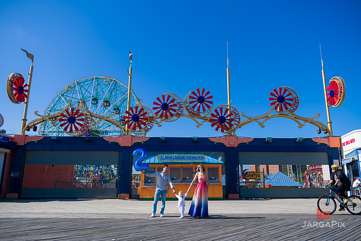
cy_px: 120
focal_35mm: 28
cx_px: 180
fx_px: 281
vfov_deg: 46.4
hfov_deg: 65.5
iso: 200
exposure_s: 1/1600
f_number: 5
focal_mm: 28
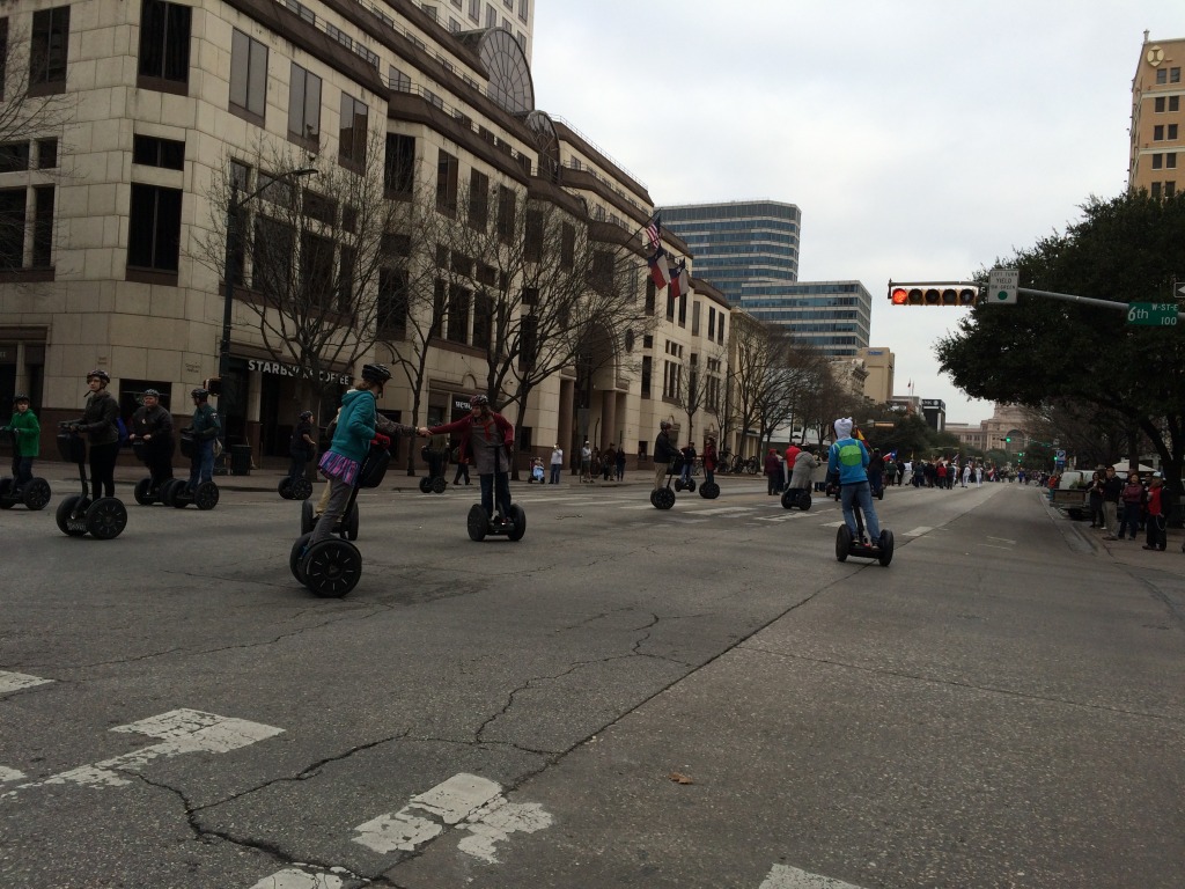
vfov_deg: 48.2
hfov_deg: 61.7
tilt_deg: +2.4
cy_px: 444
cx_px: 592
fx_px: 993
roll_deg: -4.4
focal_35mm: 29
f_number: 2.2
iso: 32
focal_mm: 4.15
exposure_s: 1/838
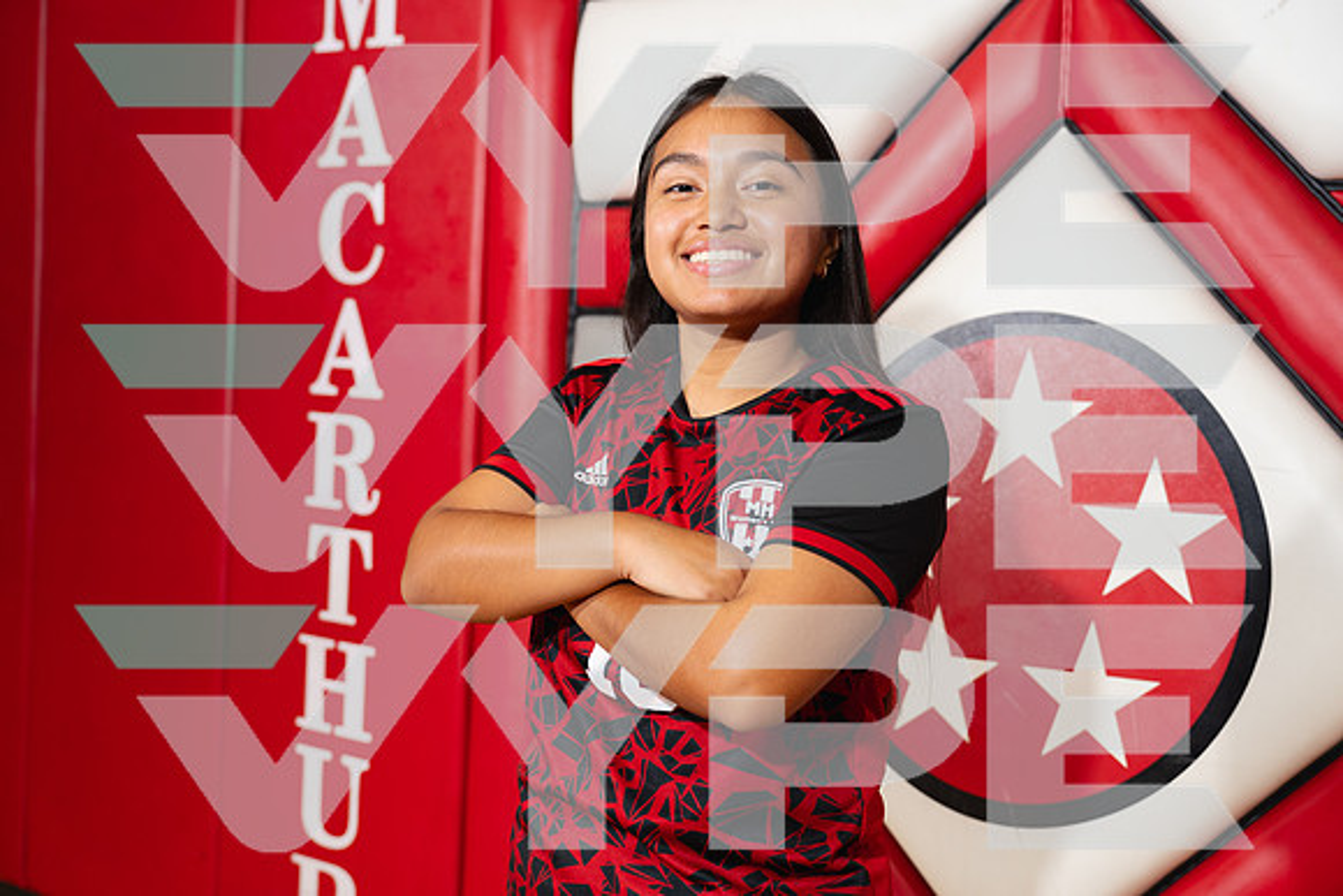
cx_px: 672
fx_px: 1754
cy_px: 448
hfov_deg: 41.9
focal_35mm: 47
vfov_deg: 28.7
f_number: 4
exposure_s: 1/250
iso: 1000
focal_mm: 47
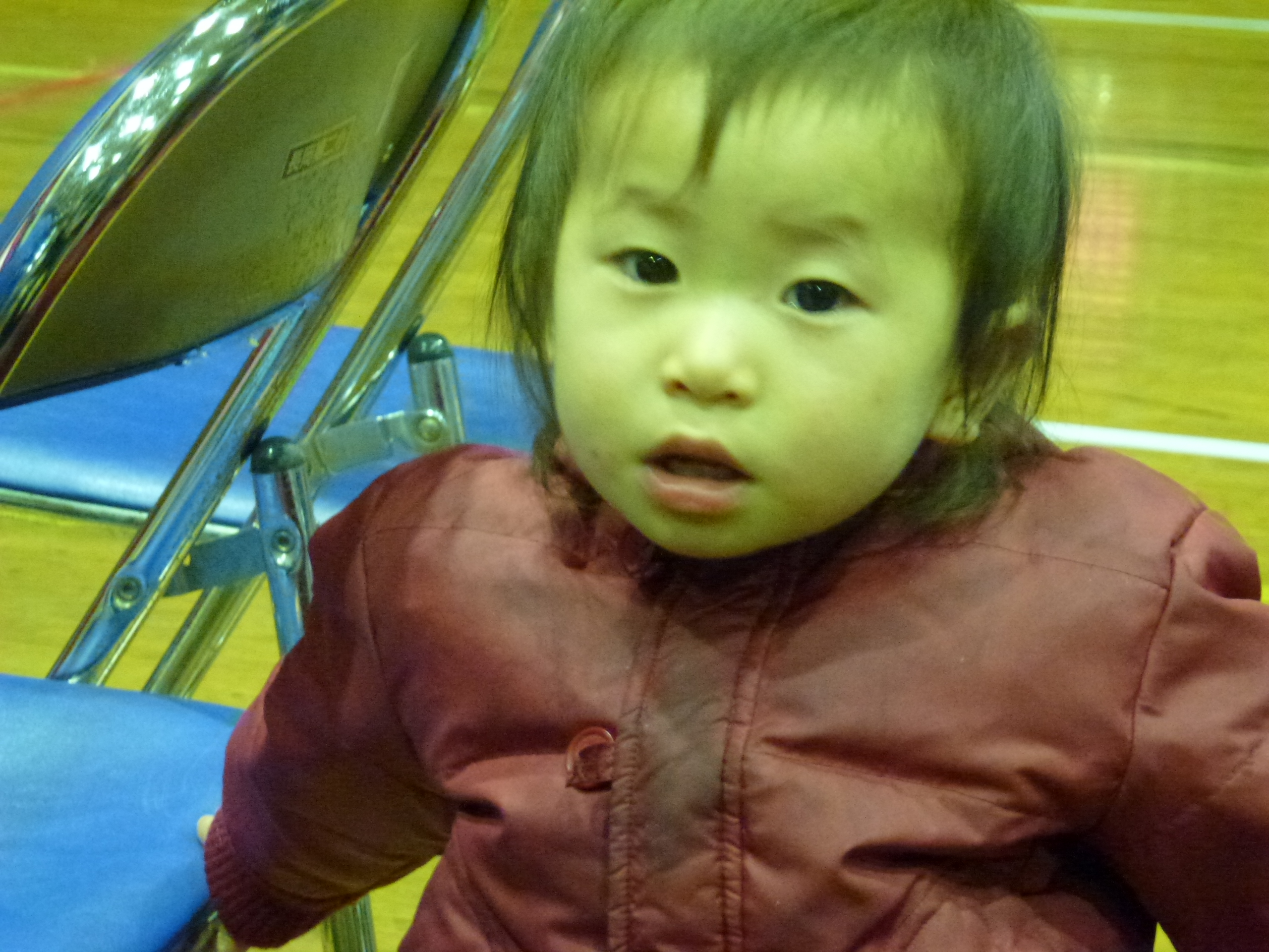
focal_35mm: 104
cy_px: 476
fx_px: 3813
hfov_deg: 18.9
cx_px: 634
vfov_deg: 14.2
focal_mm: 18.7
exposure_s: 1/8
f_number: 5
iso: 1000
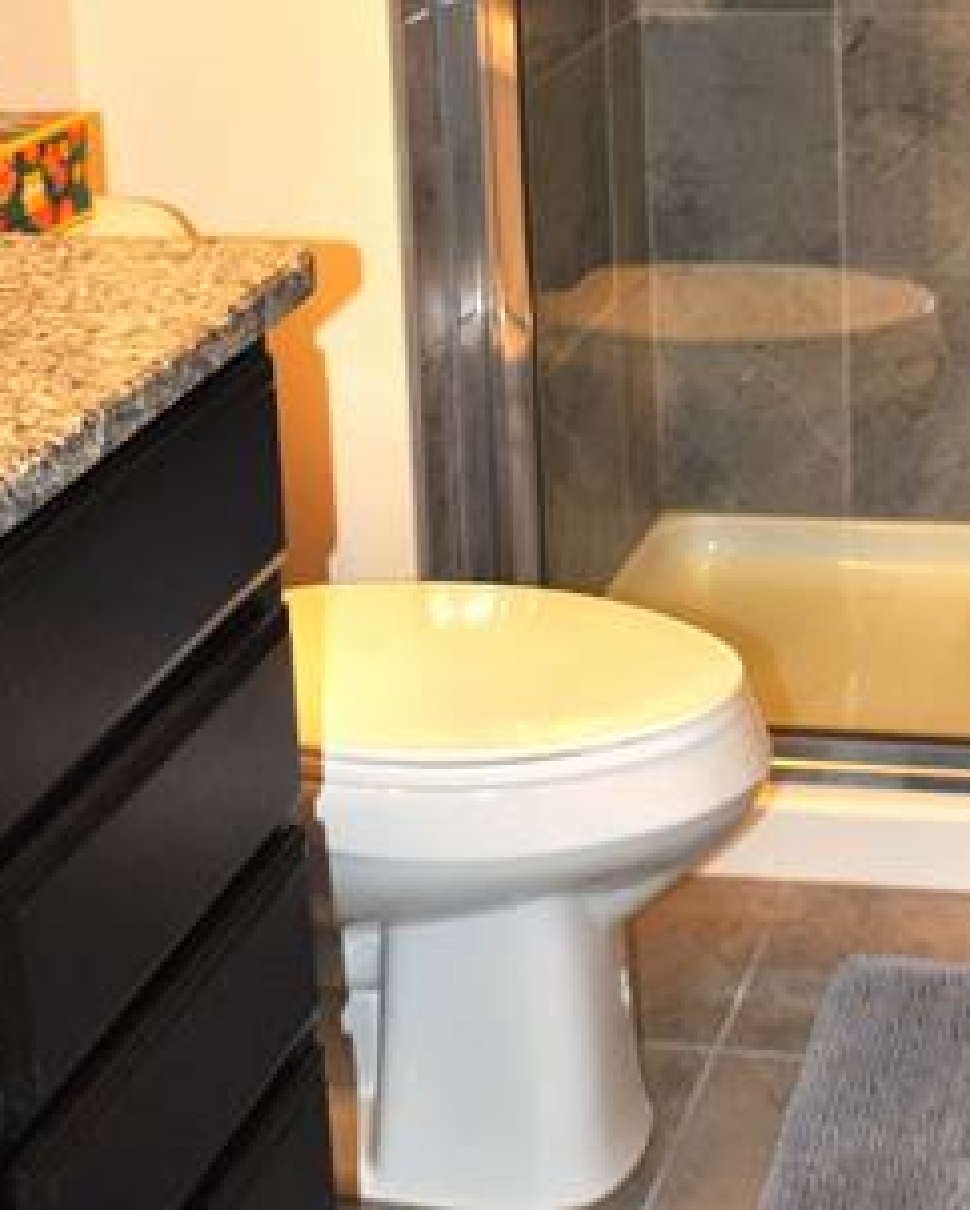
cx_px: 738
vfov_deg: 18.6
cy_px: -10
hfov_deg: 15.3
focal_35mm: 100
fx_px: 3585
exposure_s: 1/60
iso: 800
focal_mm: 28
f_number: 4.5
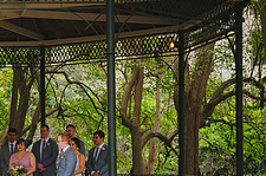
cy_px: 142
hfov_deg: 16.0
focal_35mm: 124
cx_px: -35
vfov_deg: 11.0
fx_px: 914
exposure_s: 1/800
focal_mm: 48
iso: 400
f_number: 2.8
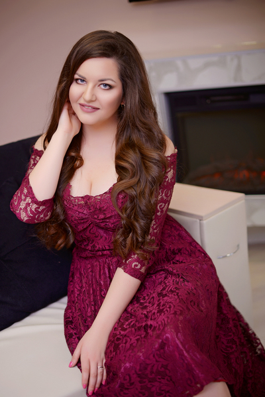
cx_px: 132
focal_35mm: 50
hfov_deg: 27.0
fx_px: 551
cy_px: 198
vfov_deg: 39.6
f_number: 2
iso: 64
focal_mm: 50
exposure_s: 1/125
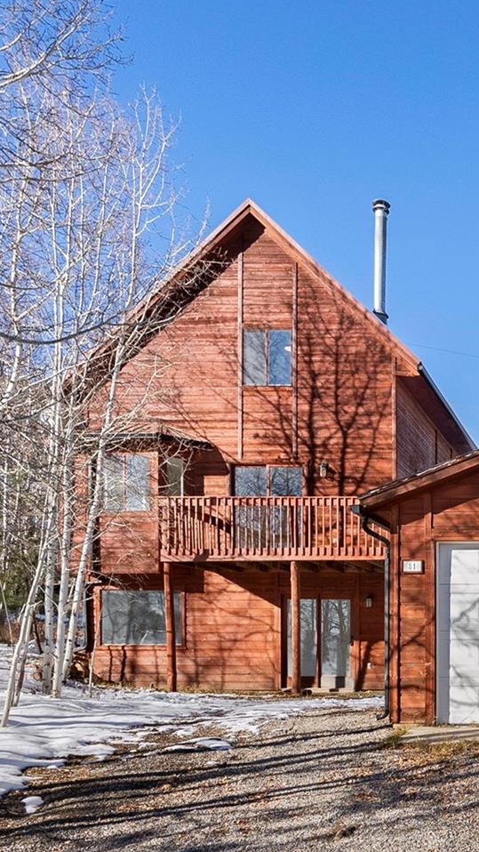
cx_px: 434
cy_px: 438
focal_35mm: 28
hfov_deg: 38.6
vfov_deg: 67.9
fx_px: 632
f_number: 8
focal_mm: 16
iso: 640
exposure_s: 1/640
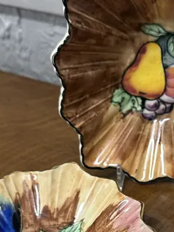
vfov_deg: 27.9
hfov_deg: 21.3
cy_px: 210
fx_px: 449
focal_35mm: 67
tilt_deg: -37.8
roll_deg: -1.4
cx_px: 163
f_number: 1.78
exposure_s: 1/50
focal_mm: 6.86
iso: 320
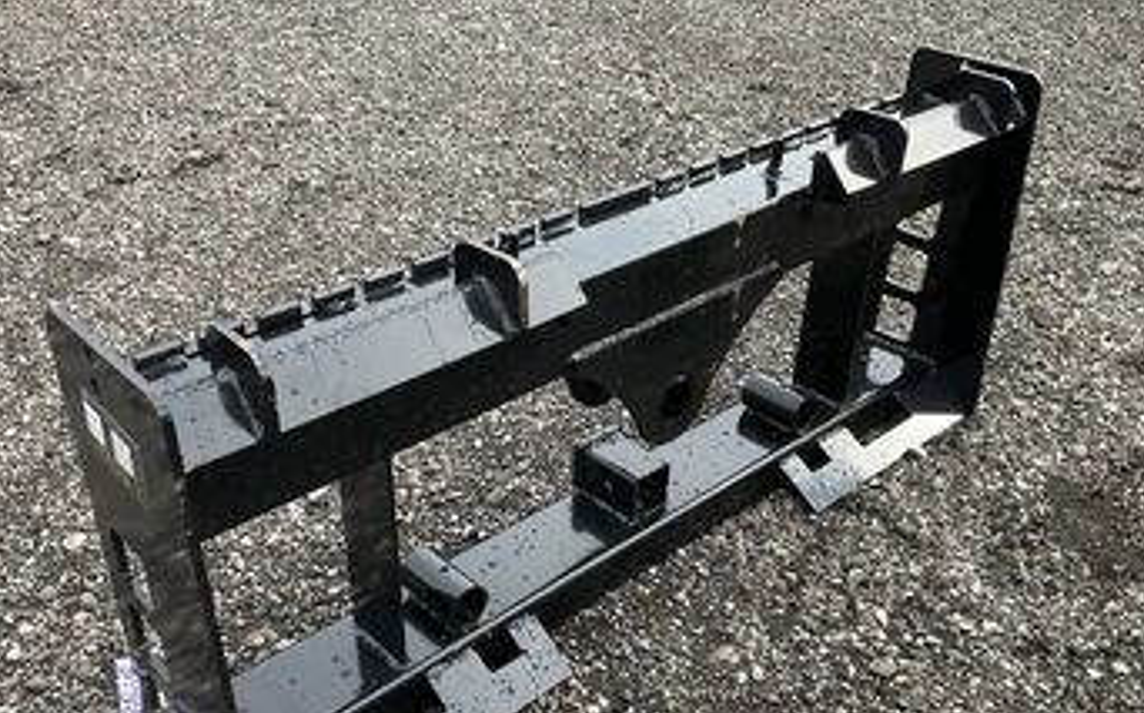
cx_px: 545
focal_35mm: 36
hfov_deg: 54.0
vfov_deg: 35.1
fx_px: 1121
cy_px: 445
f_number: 1.8
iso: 25
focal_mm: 3
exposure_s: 1/406
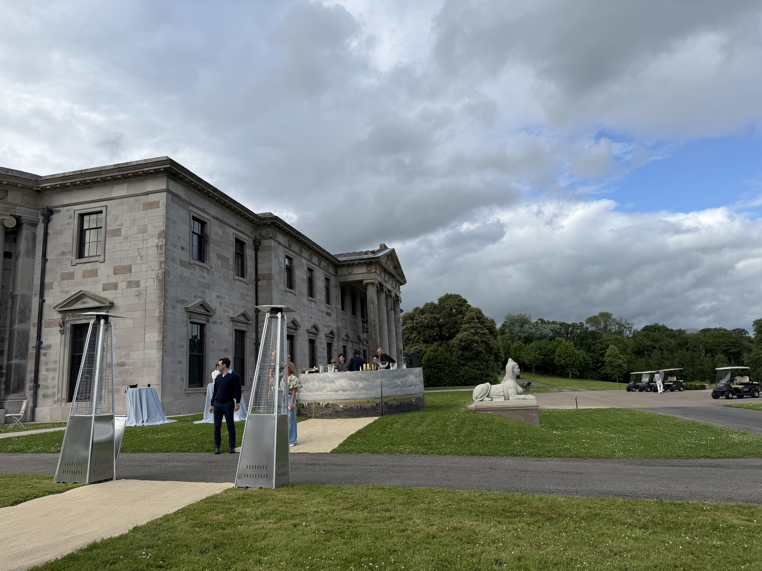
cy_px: 286
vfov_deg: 56.8
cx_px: 381
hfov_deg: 71.6
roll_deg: +3.3
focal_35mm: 24
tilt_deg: +9.7
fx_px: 528
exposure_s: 1/4673
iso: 80
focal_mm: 6.76
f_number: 1.78
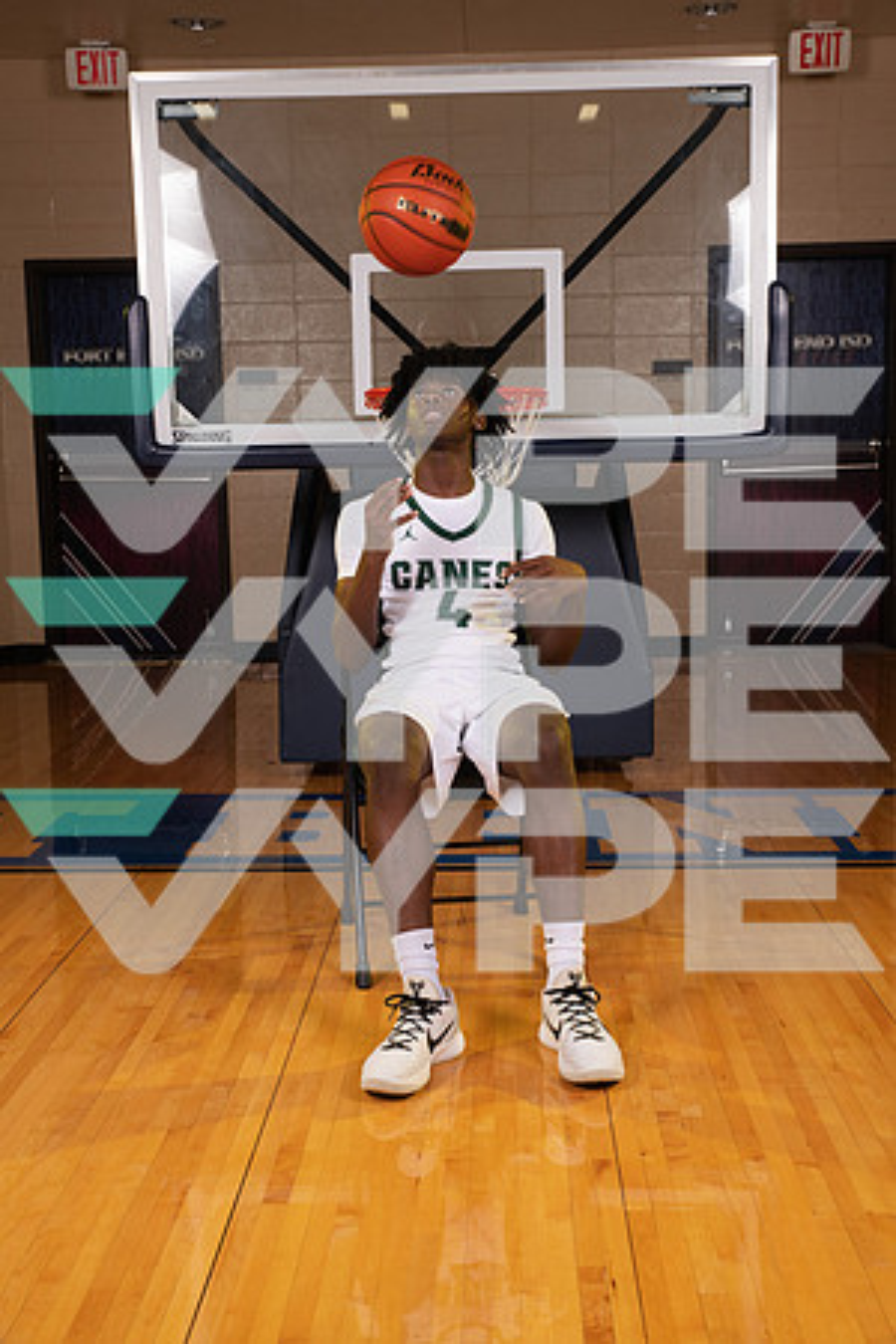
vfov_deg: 44.5
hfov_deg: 30.5
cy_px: 672
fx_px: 1643
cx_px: 448
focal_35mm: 44
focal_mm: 44
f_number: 7.1
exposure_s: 1/320
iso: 320
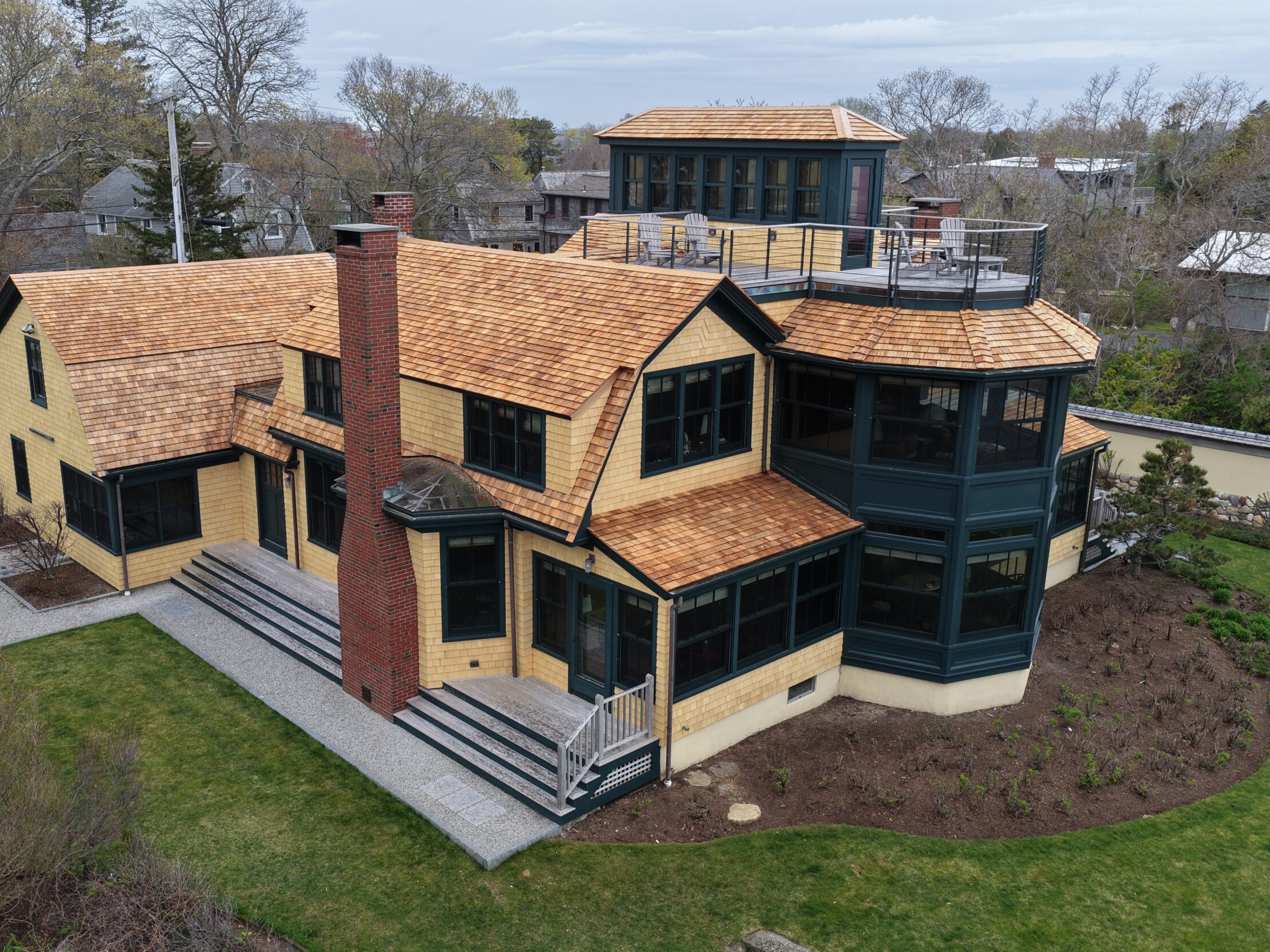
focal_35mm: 31
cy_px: 475
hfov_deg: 58.2
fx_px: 1137
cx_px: 563
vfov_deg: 45.4
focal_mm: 14.45
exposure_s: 1/320
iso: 200
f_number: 2.8
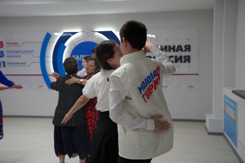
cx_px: 122
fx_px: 293
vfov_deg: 31.2
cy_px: 82
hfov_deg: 45.4
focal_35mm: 43
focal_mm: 43
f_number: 4
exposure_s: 1/160
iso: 640
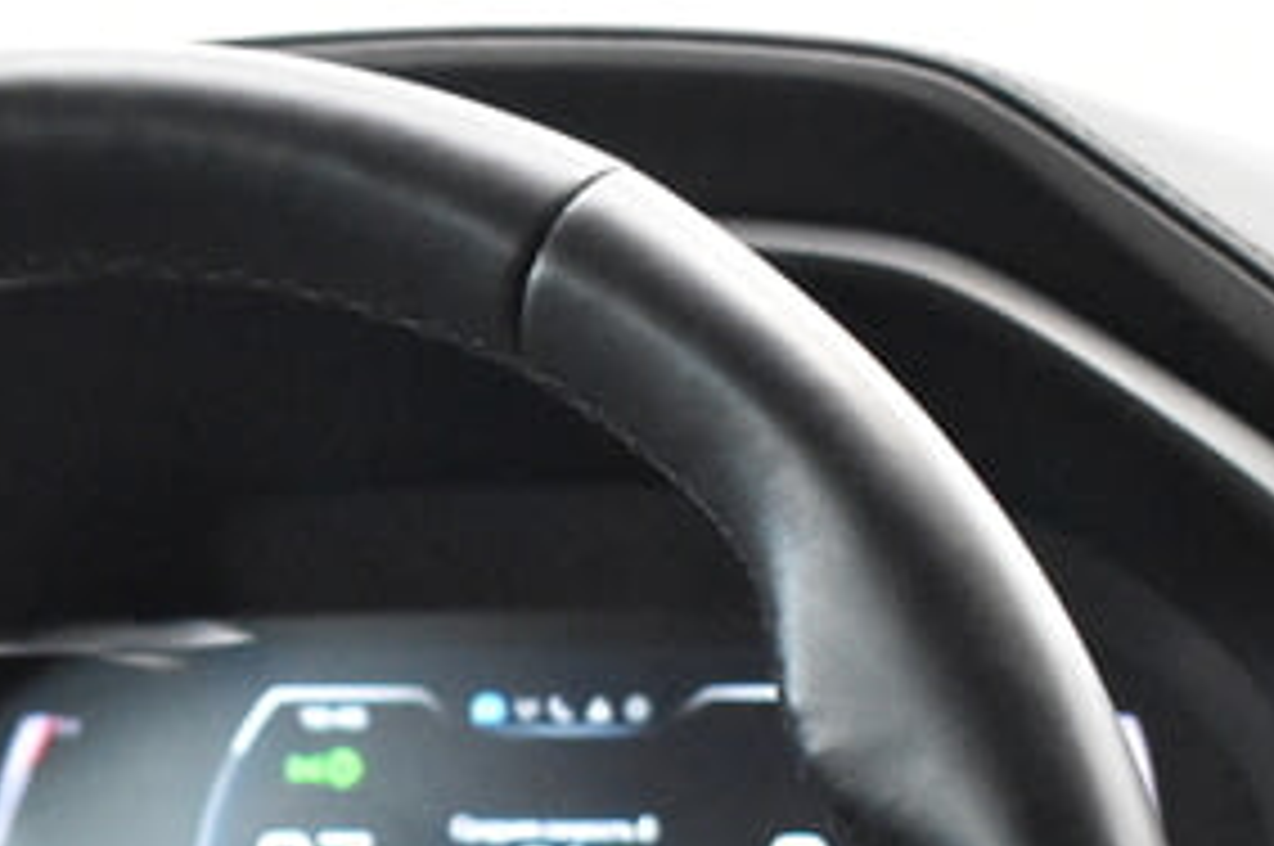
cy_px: 1274
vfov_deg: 8.7
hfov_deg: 13.3
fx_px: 5408
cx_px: 108
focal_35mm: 153
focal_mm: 32
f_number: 4.5
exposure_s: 1/50
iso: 8000
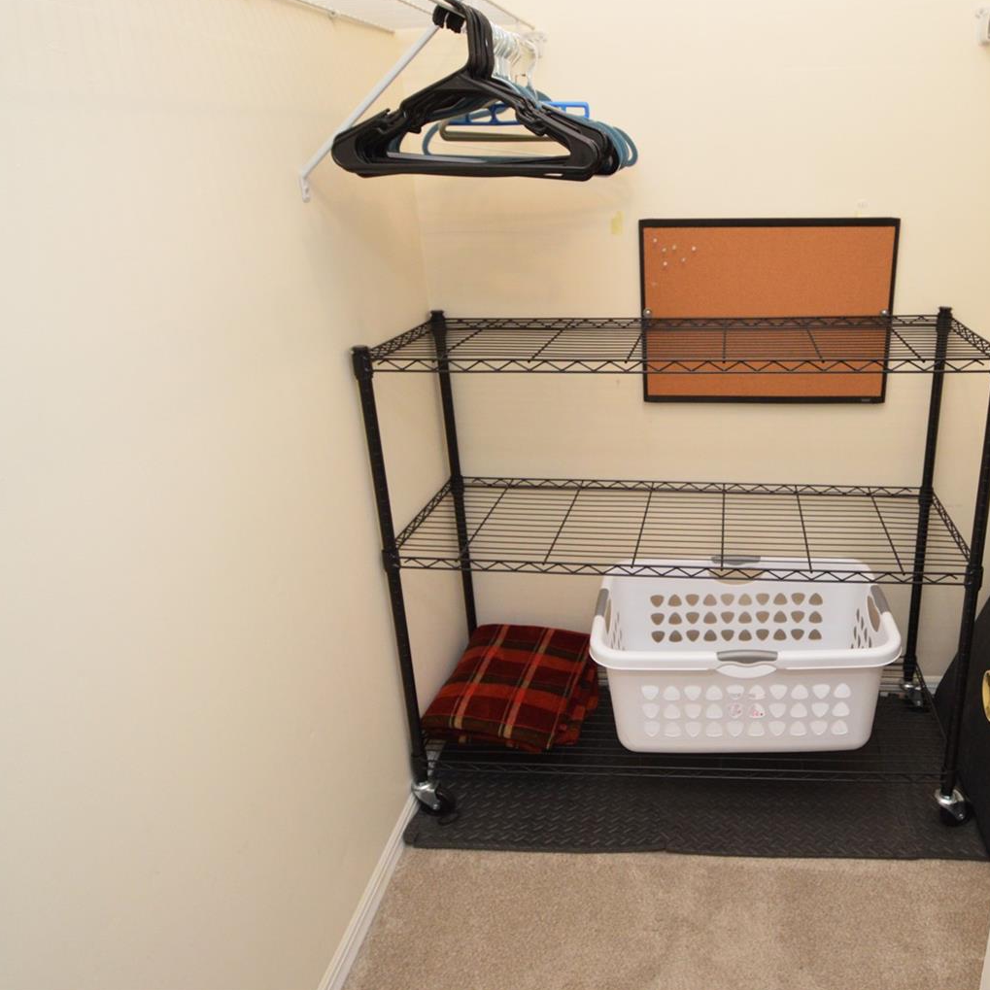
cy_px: 478
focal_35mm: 24
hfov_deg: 63.1
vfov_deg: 65.0
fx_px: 777
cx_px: 675
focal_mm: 12
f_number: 4
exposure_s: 1/60
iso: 1000
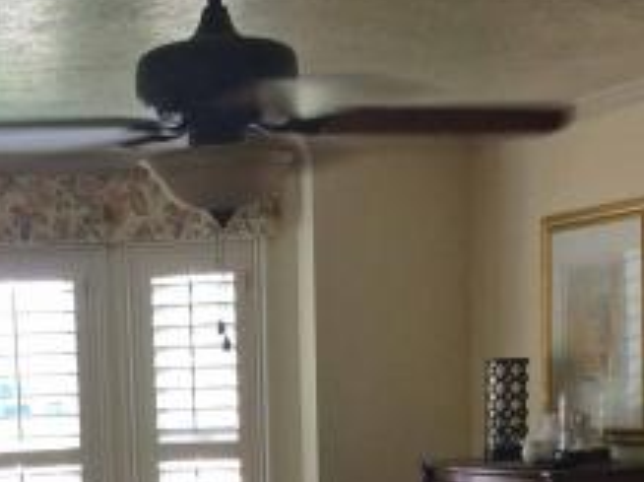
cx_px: 80
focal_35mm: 94
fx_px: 1747
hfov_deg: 20.5
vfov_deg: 14.9
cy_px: 642
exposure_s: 1/24
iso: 32
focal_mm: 3.3
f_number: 2.4
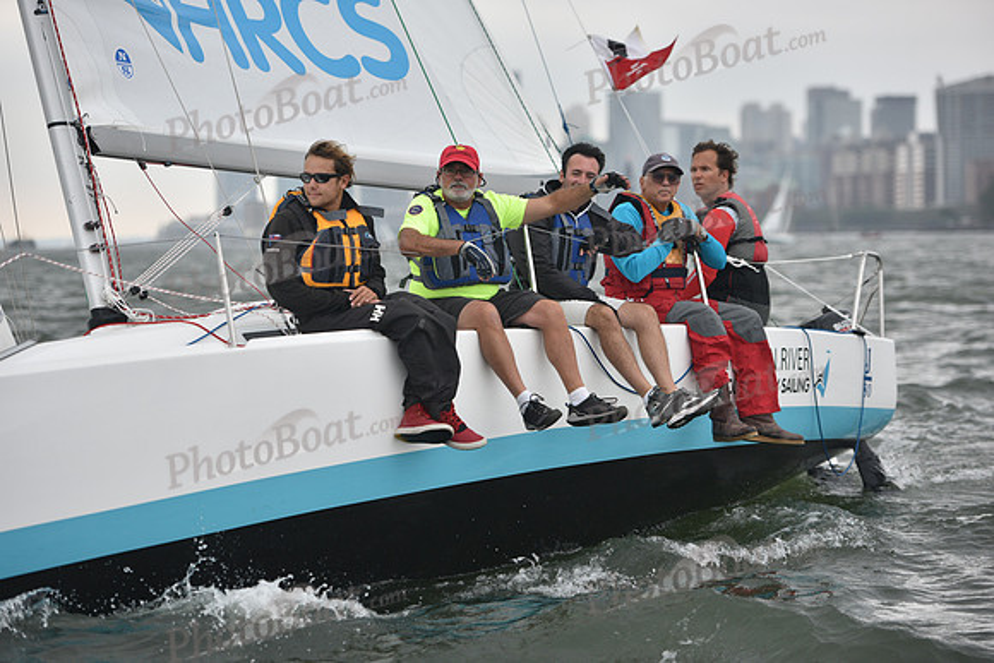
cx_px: 497
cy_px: 332
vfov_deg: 11.4
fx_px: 3314
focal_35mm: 120
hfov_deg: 17.1
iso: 320
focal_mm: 120
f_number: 3.2
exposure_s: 1/1000
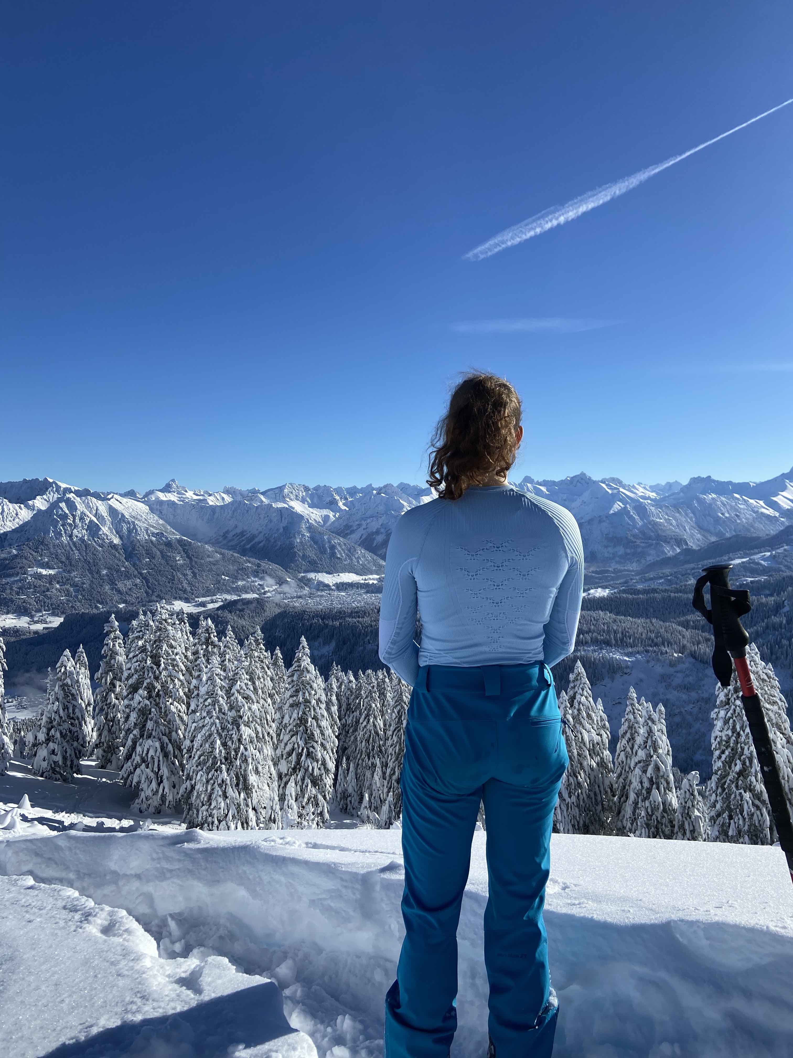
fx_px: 794
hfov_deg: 53.1
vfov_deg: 67.3
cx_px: 396
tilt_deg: -0.3
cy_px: 529
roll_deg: +0.9
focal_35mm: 26
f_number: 1.8
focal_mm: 4.25
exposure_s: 1/5495
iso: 32
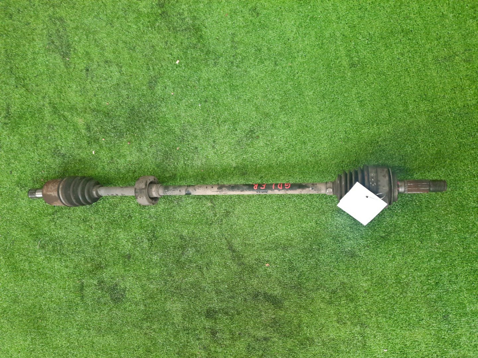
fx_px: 345
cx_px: 239
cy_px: 179
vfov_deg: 54.9
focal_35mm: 25
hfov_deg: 69.4
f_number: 2
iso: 290
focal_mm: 4.6
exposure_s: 1/50
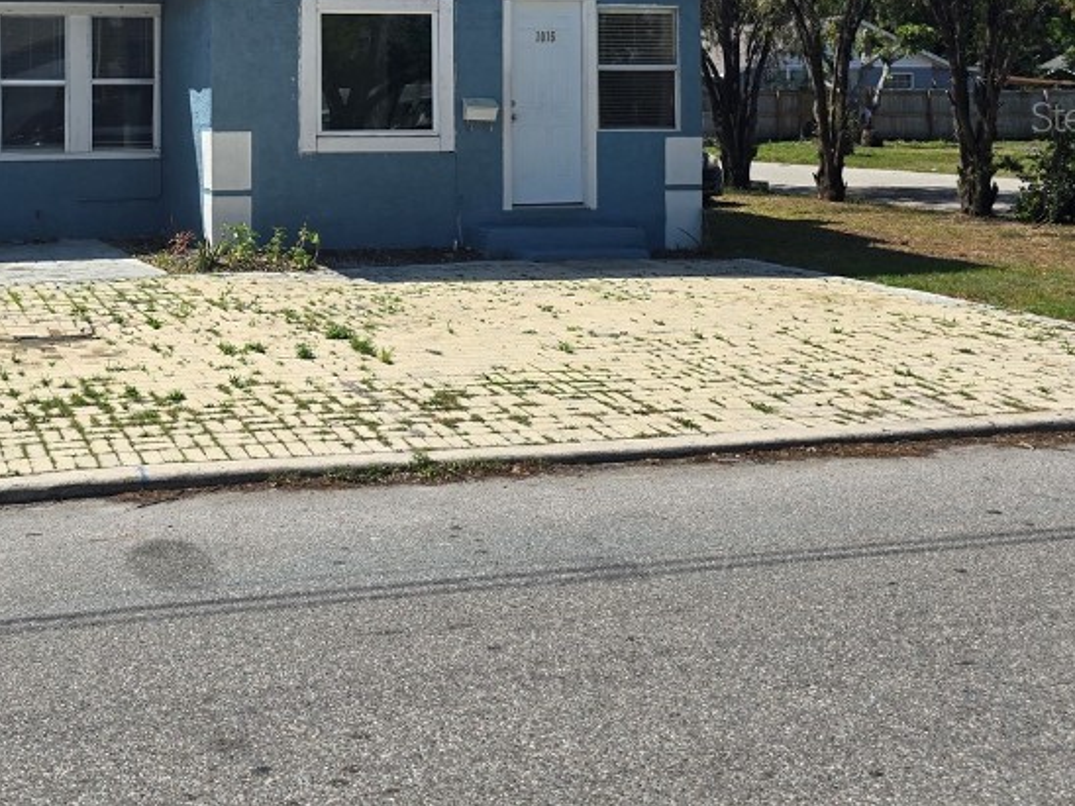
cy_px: 116
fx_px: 1335
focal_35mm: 43
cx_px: 212
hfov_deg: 41.9
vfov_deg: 32.3
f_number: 1.7
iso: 12
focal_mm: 6.3
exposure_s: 1/868
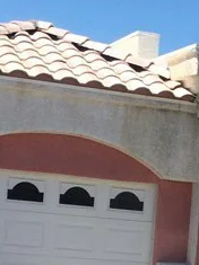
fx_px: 1036
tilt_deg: -2.0
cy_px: 292
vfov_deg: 14.3
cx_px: 185
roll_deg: -2.3
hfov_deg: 10.9
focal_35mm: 135
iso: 25
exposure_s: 1/1431
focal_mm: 3.3
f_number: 2.4
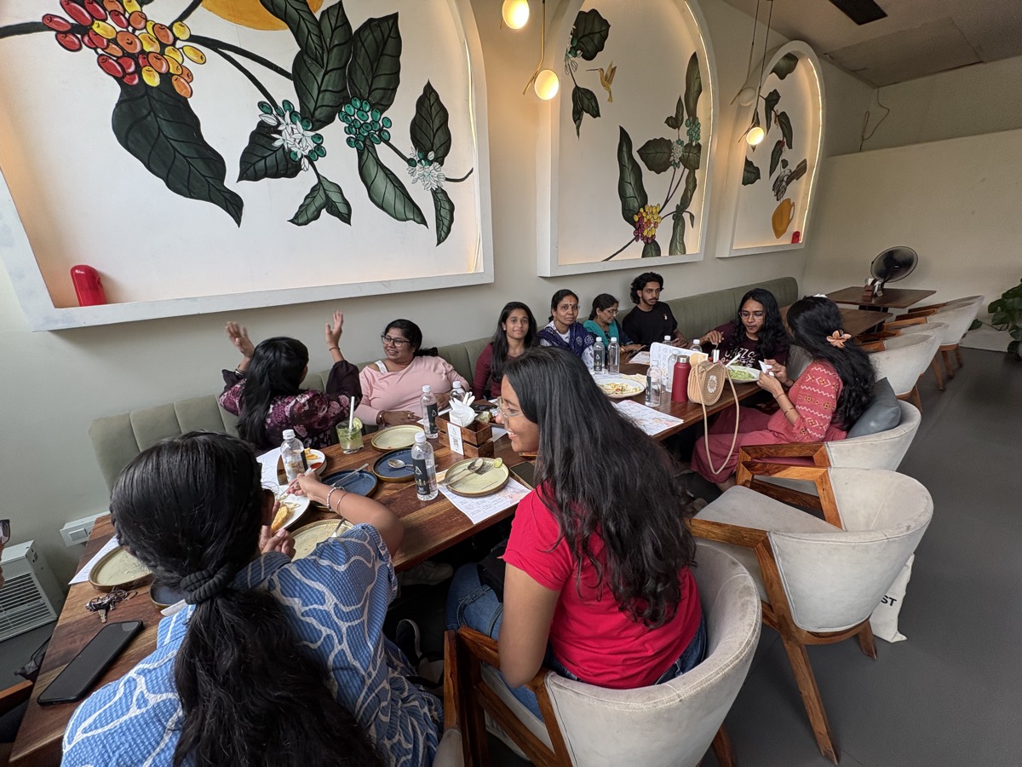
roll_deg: +1.2
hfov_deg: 102.1
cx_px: 511
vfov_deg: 85.7
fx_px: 413
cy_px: 384
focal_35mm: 14
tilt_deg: -19.1
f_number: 2.2
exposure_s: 1/100
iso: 160
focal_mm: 2.22
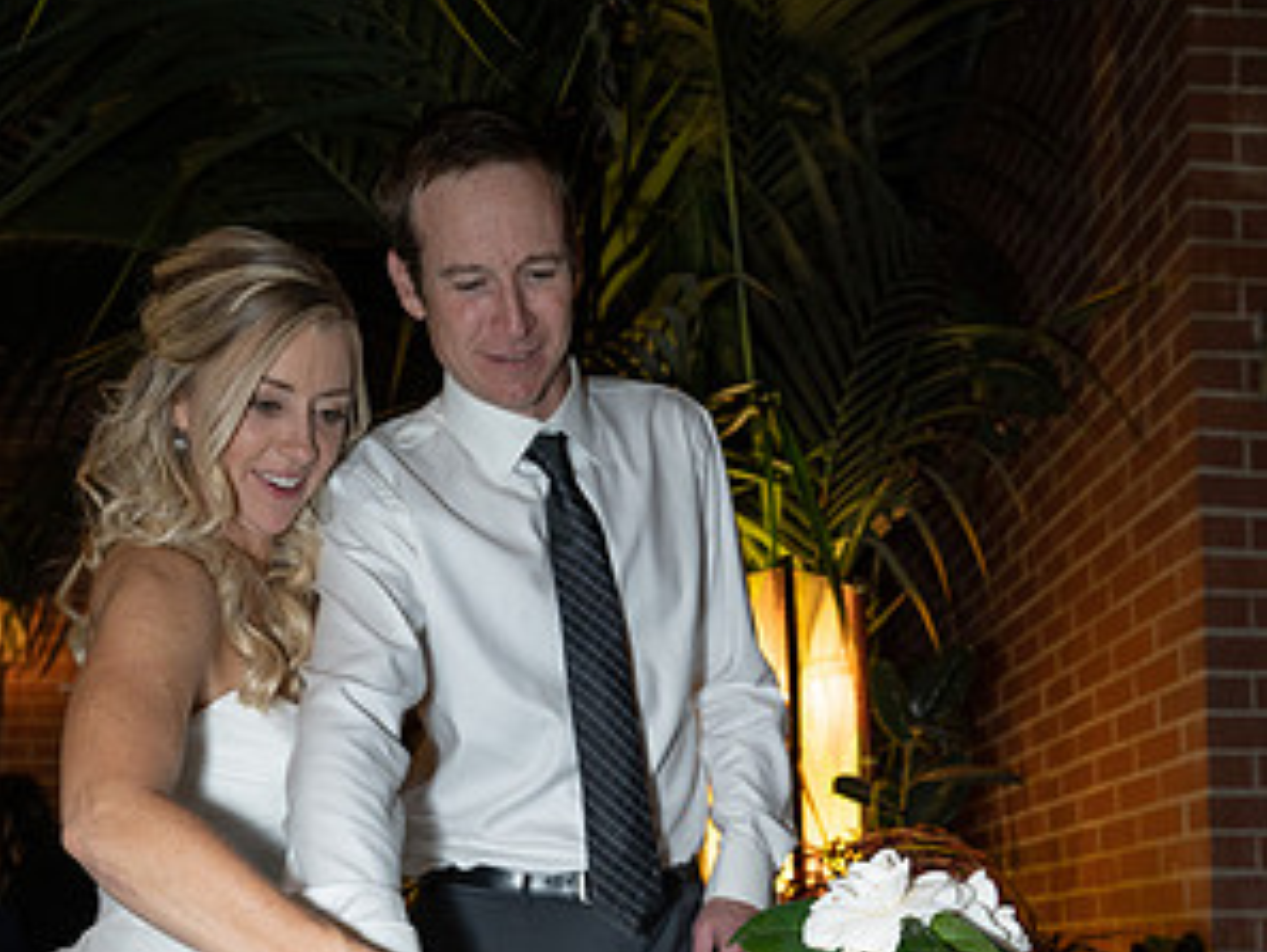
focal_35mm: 35
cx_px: 636
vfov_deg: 37.0
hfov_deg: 52.6
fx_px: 1282
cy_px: 926
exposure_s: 1/125
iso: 1600
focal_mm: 24
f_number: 3.5
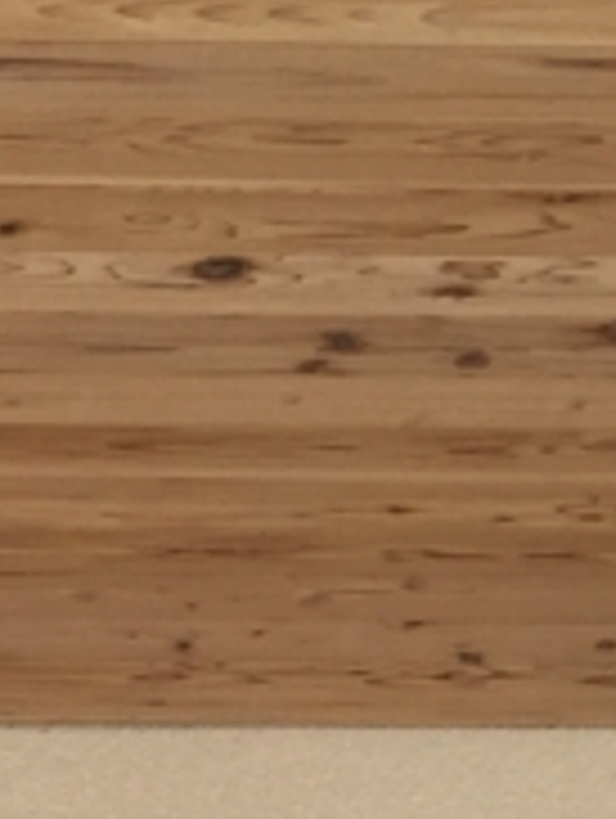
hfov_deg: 8.6
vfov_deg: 10.6
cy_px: 1894
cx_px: -674
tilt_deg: +7.5
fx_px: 3858
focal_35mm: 163
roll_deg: -0.2
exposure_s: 1/120
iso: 40
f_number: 2.2
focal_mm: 4.15
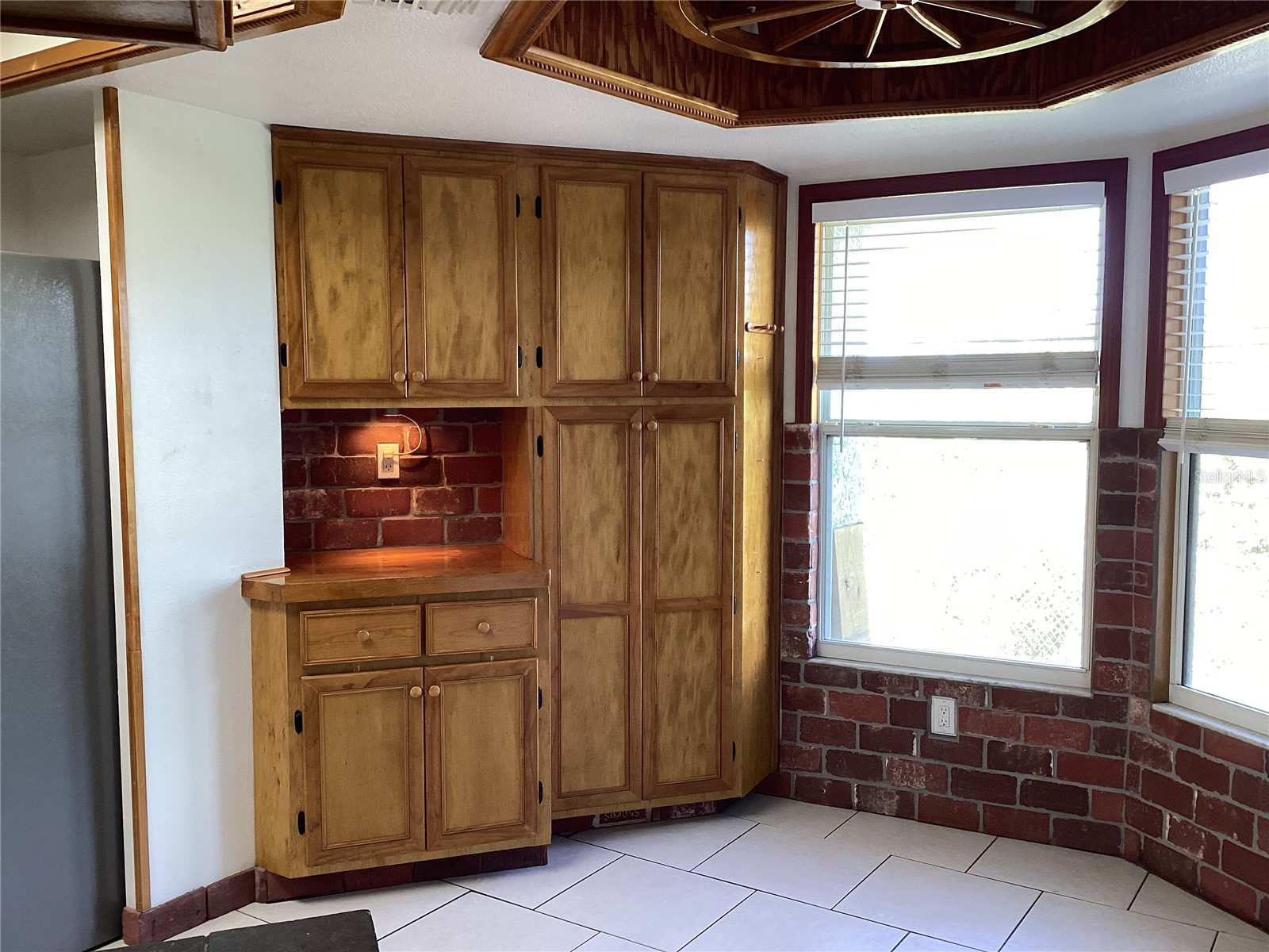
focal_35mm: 31
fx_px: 1136
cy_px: 476
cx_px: 634
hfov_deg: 58.4
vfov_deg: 45.4
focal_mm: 3.3
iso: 80
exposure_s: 1/60
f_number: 2.4
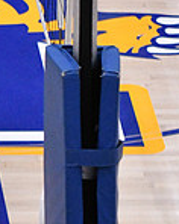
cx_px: -101
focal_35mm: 580
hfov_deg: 2.7
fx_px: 3848
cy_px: -209
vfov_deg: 3.3
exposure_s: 1/1250
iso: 6400
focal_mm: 105
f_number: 3.2
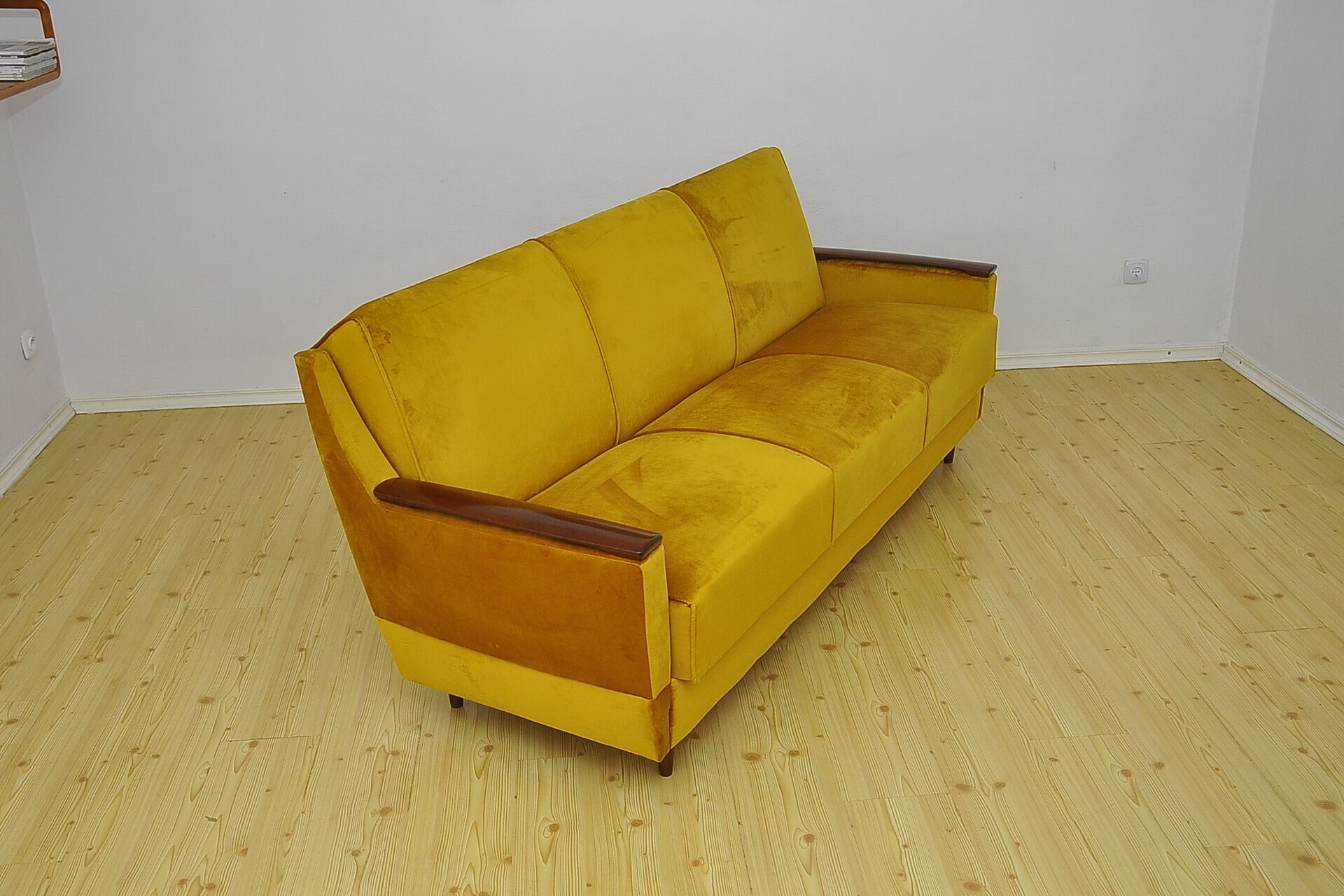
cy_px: 448
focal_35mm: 33
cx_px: 672
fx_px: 1232
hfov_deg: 57.2
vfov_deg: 40.0
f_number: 5.6
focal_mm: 22
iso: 400
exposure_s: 1/200
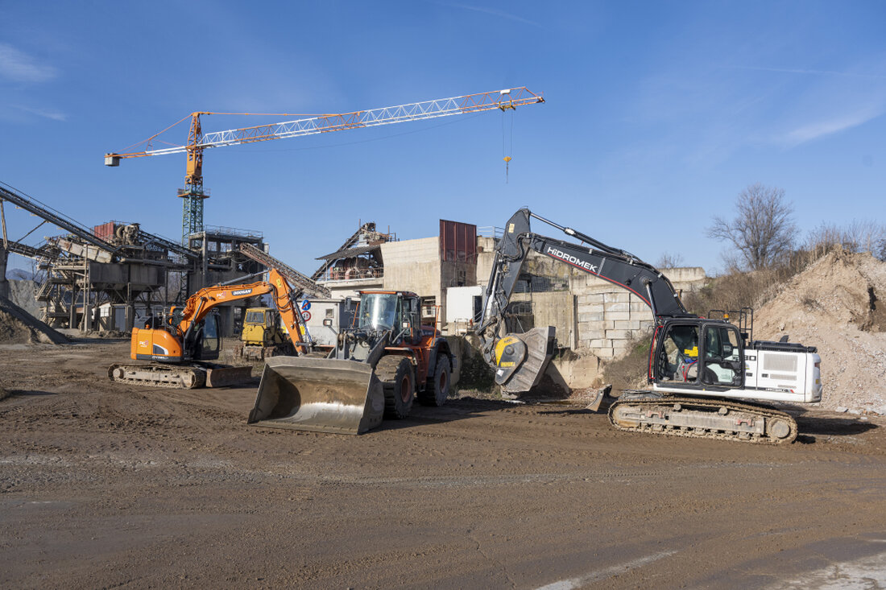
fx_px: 714
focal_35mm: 29
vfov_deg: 44.9
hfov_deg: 63.7
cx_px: 443
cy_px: 295
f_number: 6.3
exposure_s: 1/1600
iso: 250
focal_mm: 29
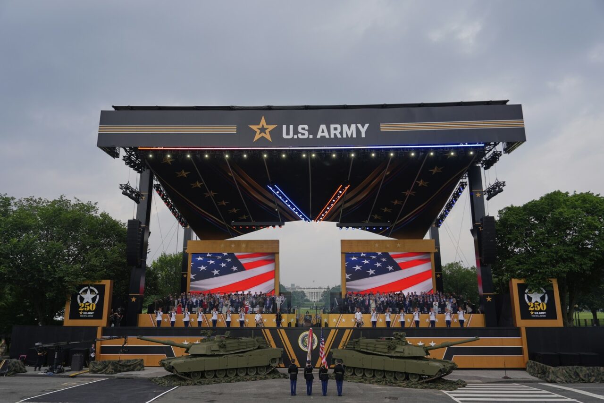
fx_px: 419
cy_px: 202
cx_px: 302
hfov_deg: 71.5
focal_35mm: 25
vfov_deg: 51.3
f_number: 4
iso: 125
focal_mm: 25
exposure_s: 1/500
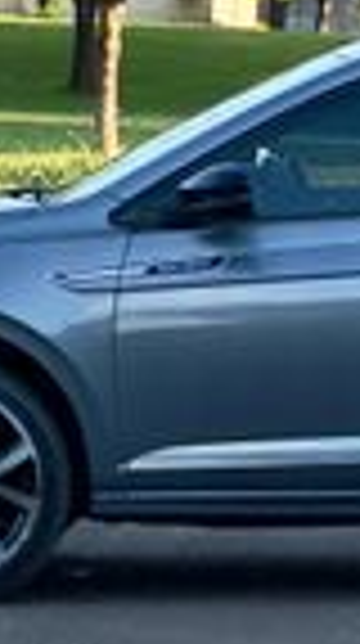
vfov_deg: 7.8
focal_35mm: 277
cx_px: 513
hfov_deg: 4.3
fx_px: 4720
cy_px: 36
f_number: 2.8
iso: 25
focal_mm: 9
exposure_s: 1/288
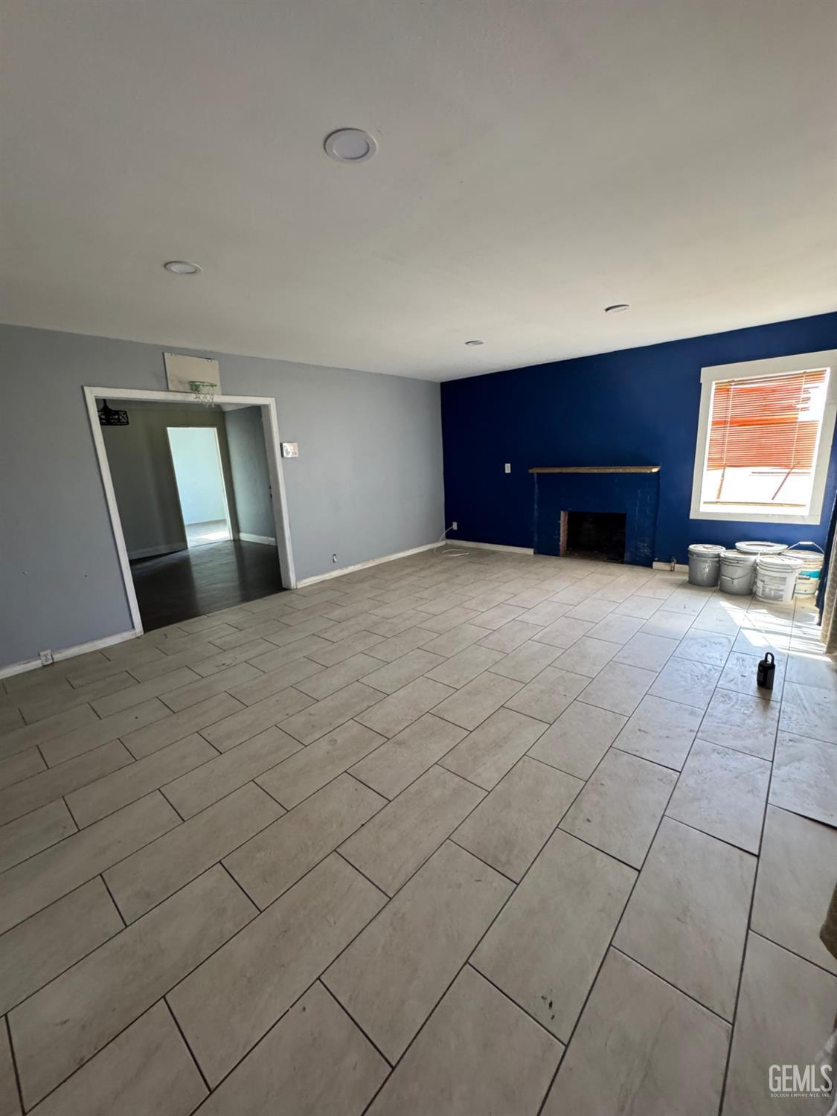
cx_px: 418
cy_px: 558
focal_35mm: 14
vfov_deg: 102.1
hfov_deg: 85.7
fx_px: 451
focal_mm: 2.22
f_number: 2.2
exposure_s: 1/86
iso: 320
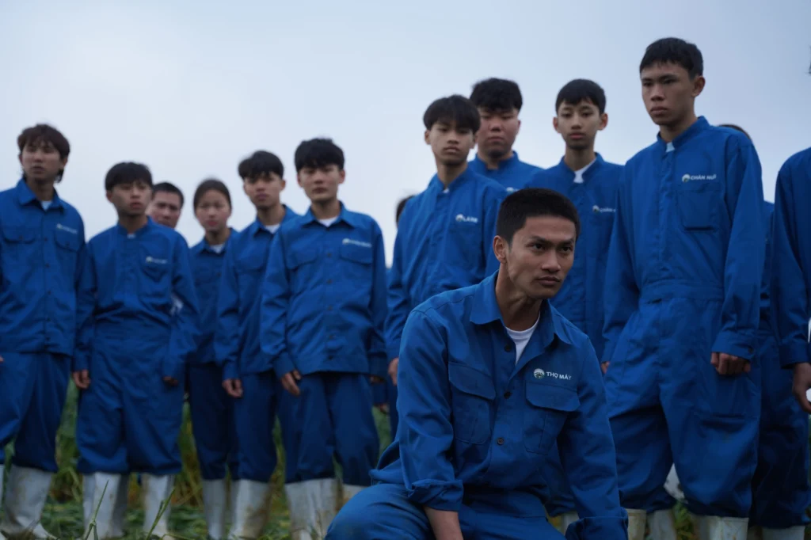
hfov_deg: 36.0
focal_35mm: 56
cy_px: 270
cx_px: 406
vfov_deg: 24.4
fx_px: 1250
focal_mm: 55.5
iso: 250
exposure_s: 1/800
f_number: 2.8
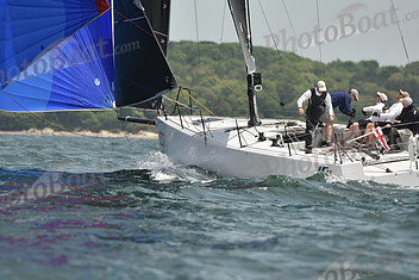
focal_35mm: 330
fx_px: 3842
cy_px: 107
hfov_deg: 6.2
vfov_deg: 4.2
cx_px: 202
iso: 400
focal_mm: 200
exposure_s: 1/8000
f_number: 4
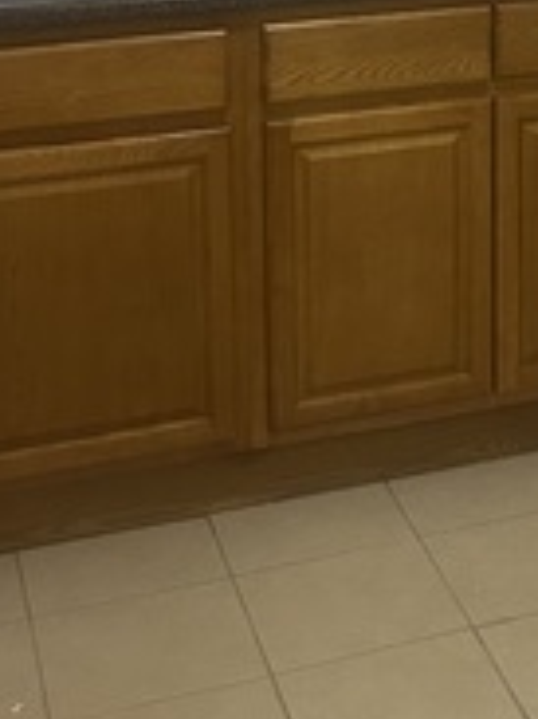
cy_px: -139
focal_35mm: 95
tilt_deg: -7.5
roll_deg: -0.9
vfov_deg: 19.5
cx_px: 778
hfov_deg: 14.6
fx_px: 1971
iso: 320
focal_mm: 5.7
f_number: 1.5
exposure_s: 1/60
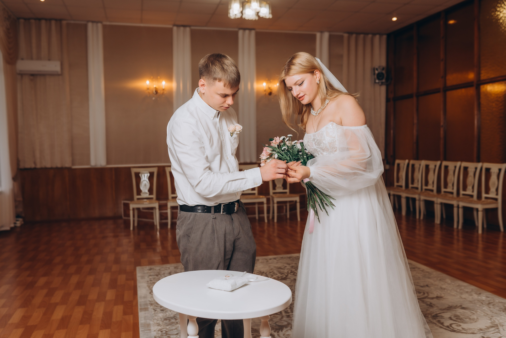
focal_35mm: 35
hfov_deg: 54.4
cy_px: 169
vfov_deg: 37.9
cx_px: 253
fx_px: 492
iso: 200
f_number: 2.8
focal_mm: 35
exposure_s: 1/200
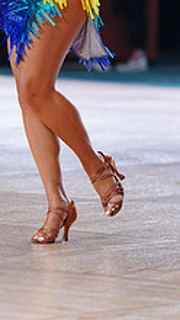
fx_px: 3109
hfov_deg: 3.3
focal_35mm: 367
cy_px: -63
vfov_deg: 5.8
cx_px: 126
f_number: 2.8
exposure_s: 1/400
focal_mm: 133
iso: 1250
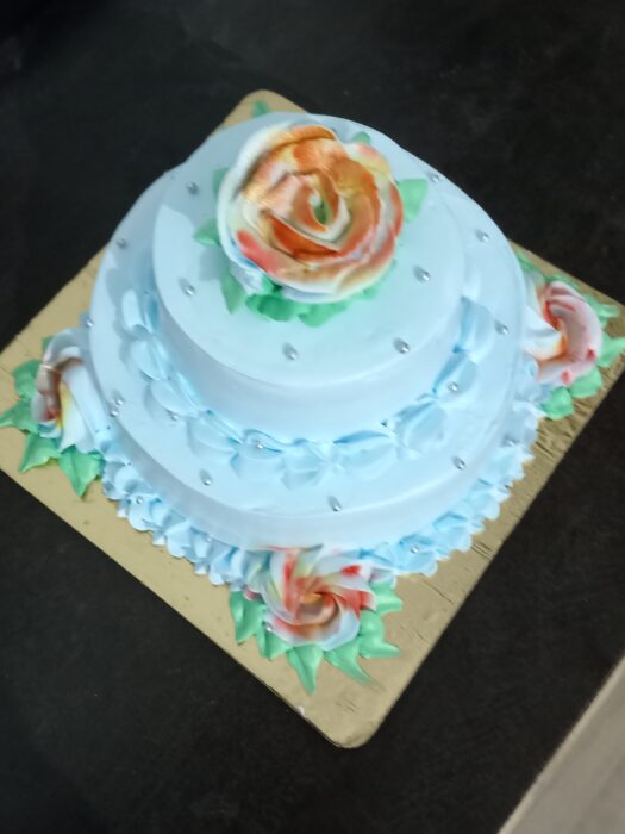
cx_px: 312
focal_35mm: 32
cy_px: 417
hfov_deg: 44.2
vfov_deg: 56.8
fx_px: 770
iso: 1946
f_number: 1.8
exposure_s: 1/16.7
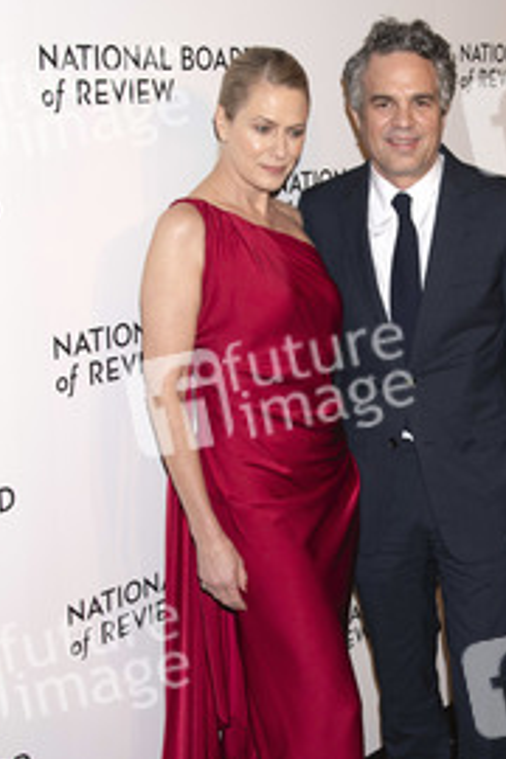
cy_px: 531
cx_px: 353
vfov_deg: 41.9
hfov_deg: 29.0
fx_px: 970
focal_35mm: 46
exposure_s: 1/200
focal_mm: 31
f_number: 6.3
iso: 400
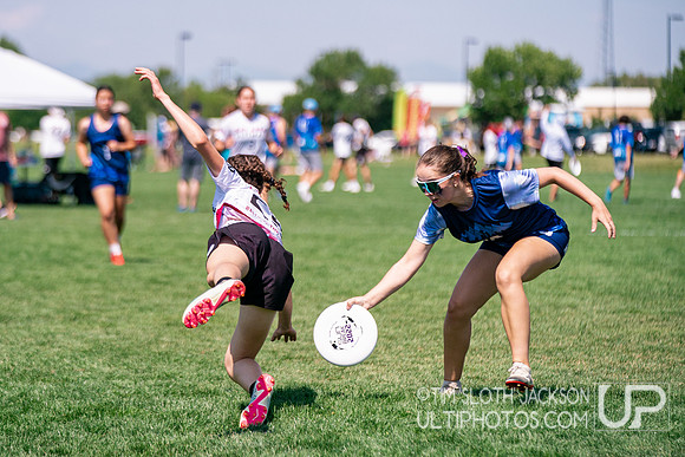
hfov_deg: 12.5
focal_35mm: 165
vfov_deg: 8.3
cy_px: 197
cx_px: 265
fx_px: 3138
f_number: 2.8
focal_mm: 129
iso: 320
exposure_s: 1/8000
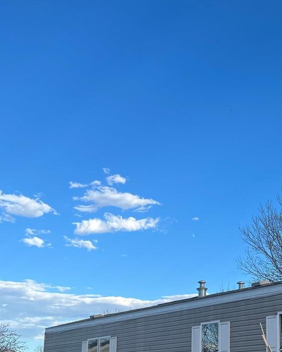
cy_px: 256
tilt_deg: +11.5
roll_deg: +1.9
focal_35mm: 57
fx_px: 594
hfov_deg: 24.7
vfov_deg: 32.5
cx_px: 318
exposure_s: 1/1517
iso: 50
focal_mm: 5.1
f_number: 1.6
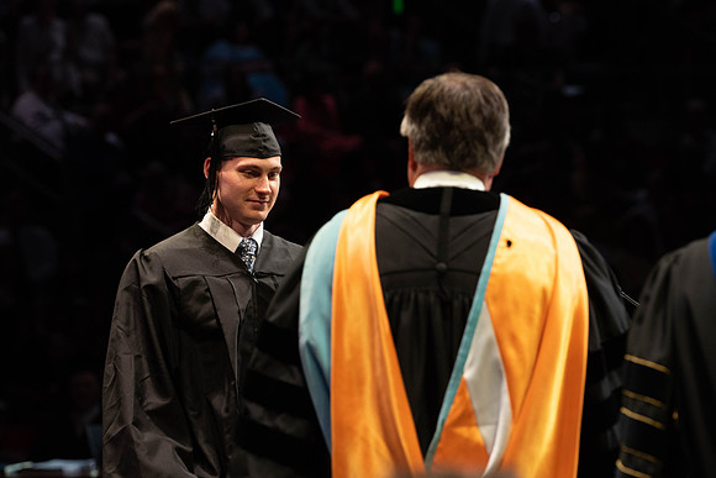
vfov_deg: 7.5
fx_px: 3663
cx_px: 312
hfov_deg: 11.2
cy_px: 218
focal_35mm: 184
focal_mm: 160
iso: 1600
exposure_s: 1/320
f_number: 4.5
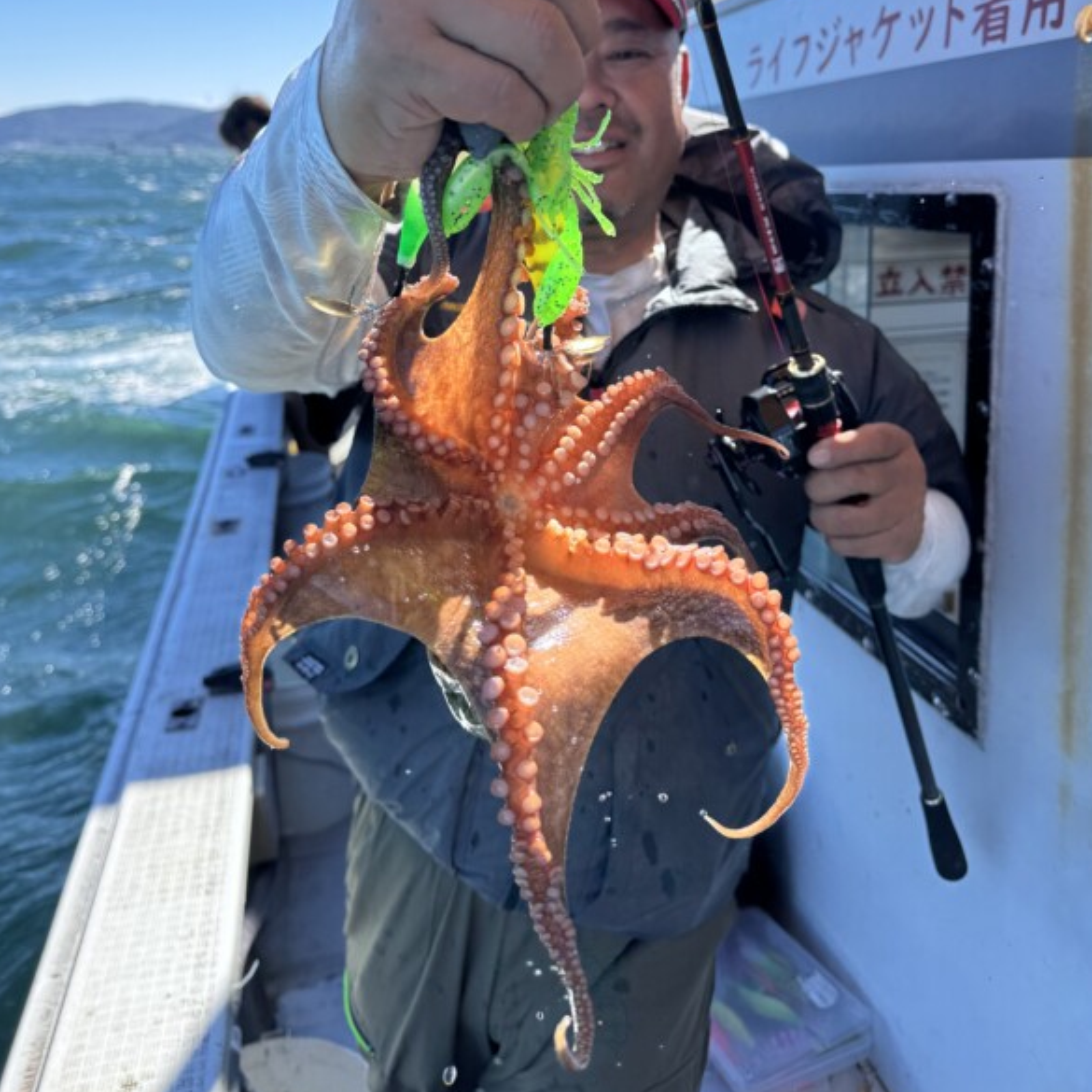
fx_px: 1035
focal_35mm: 29
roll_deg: +0.2
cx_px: 543
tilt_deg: -10.5
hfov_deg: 55.6
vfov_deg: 54.5
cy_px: 364
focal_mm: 6.76
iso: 80
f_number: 1.78
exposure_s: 1/1193
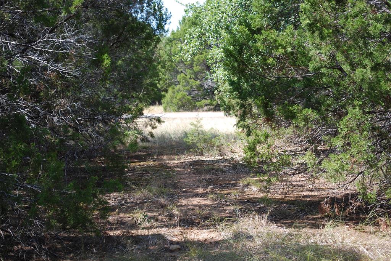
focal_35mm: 82
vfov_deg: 16.6
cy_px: 130
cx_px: 196
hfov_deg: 24.6
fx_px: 897
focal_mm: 55
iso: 125
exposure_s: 1/125
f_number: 5.6
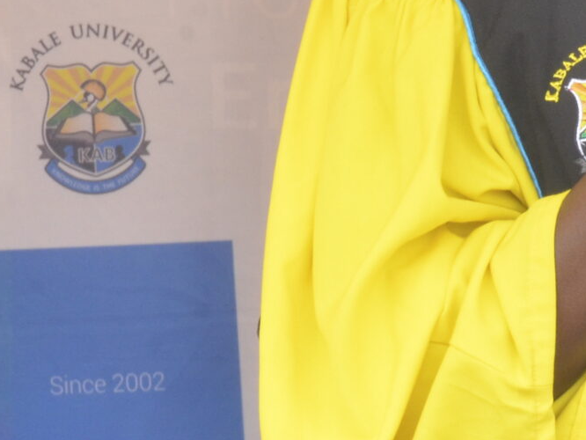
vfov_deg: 2.6
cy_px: -115
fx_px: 9836
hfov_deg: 3.4
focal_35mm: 581
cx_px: 864
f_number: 18
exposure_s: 1/80
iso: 800
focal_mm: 105
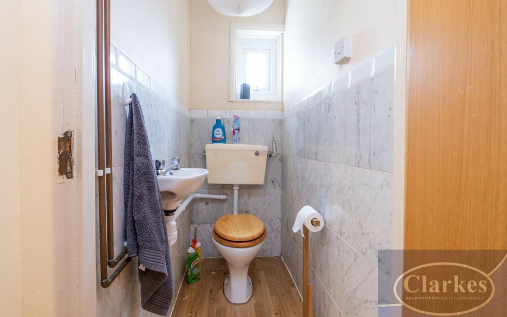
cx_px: 245
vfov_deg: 71.2
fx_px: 221
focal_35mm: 16
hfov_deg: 97.8
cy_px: 153
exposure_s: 1.4
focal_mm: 10
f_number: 10
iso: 160
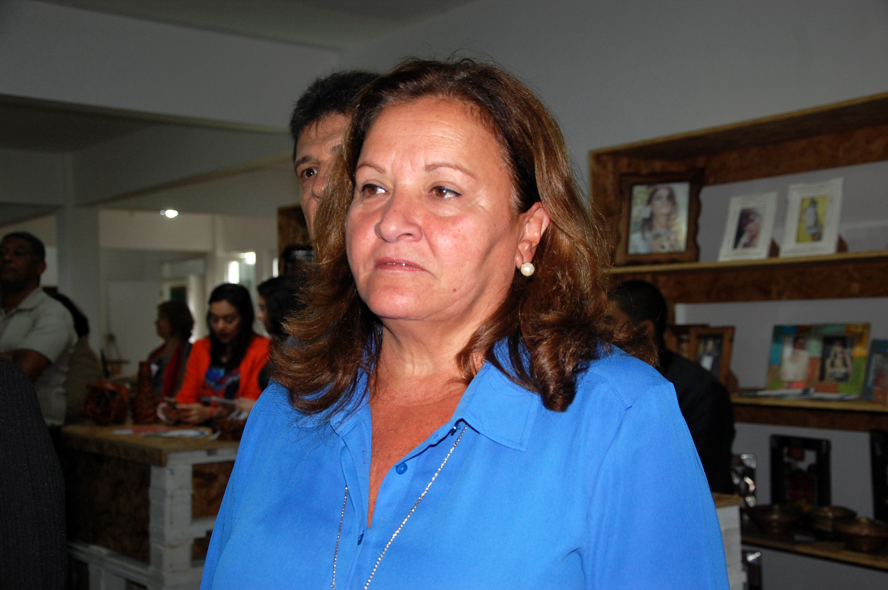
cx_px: 444
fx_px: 1035
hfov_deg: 46.4
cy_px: 295
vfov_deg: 31.8
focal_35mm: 42
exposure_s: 1/60
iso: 400
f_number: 4.2
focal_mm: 28
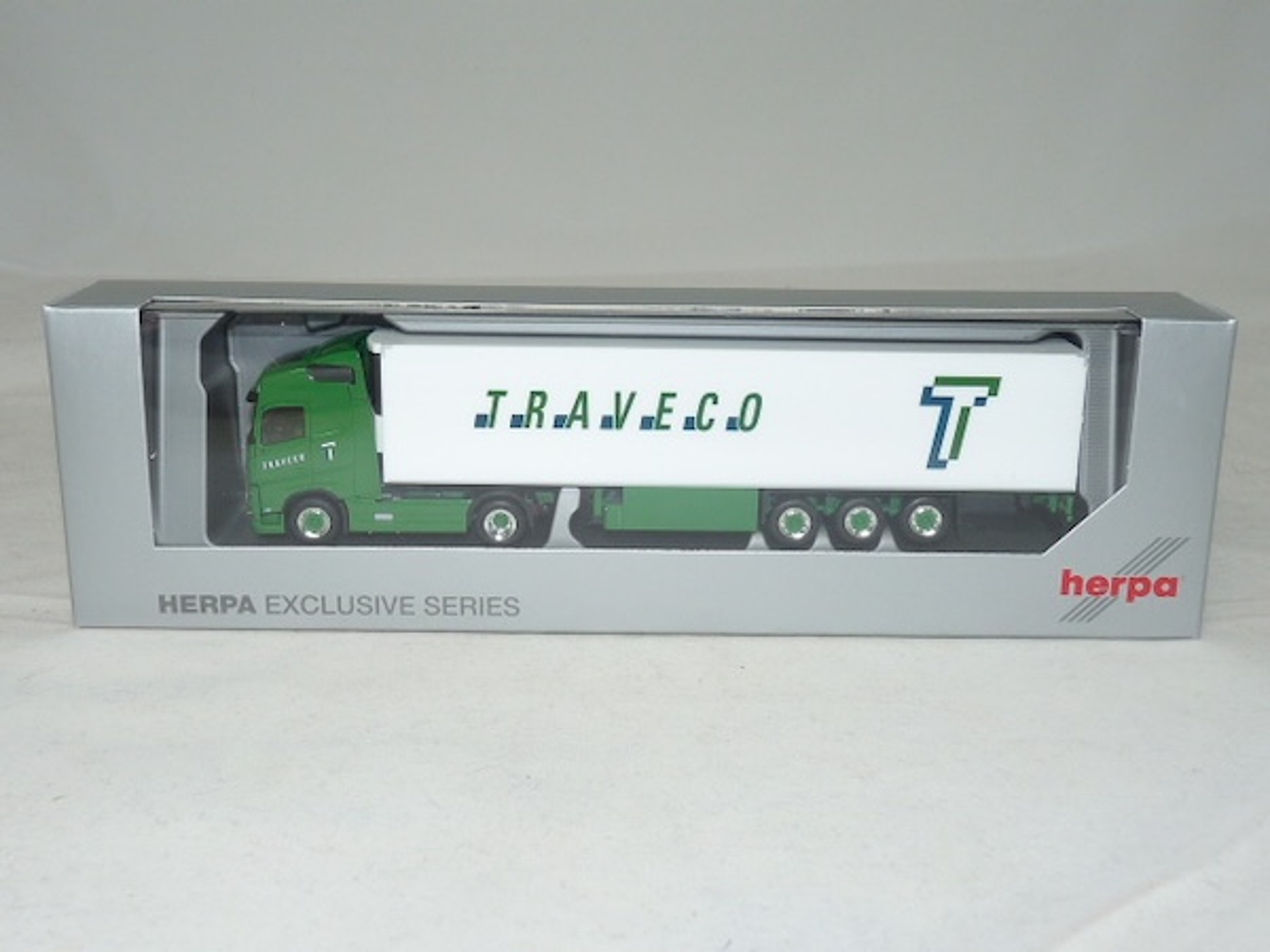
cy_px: 476
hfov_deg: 45.8
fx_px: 1504
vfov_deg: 35.1
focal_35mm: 41
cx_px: 635
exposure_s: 1/30
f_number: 2.8
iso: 100
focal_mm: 4.8
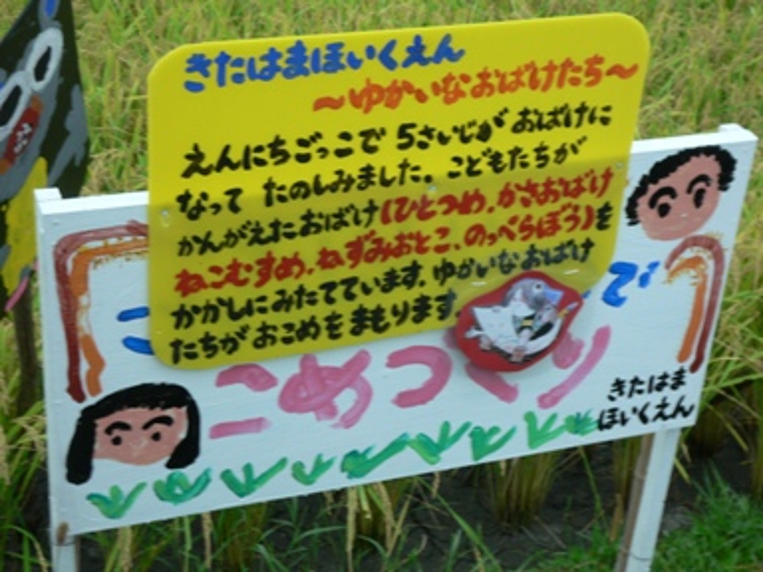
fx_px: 1455
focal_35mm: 66
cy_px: 286
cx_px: 382
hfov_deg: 29.4
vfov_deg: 22.3
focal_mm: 11
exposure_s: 1/50
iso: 100
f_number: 4
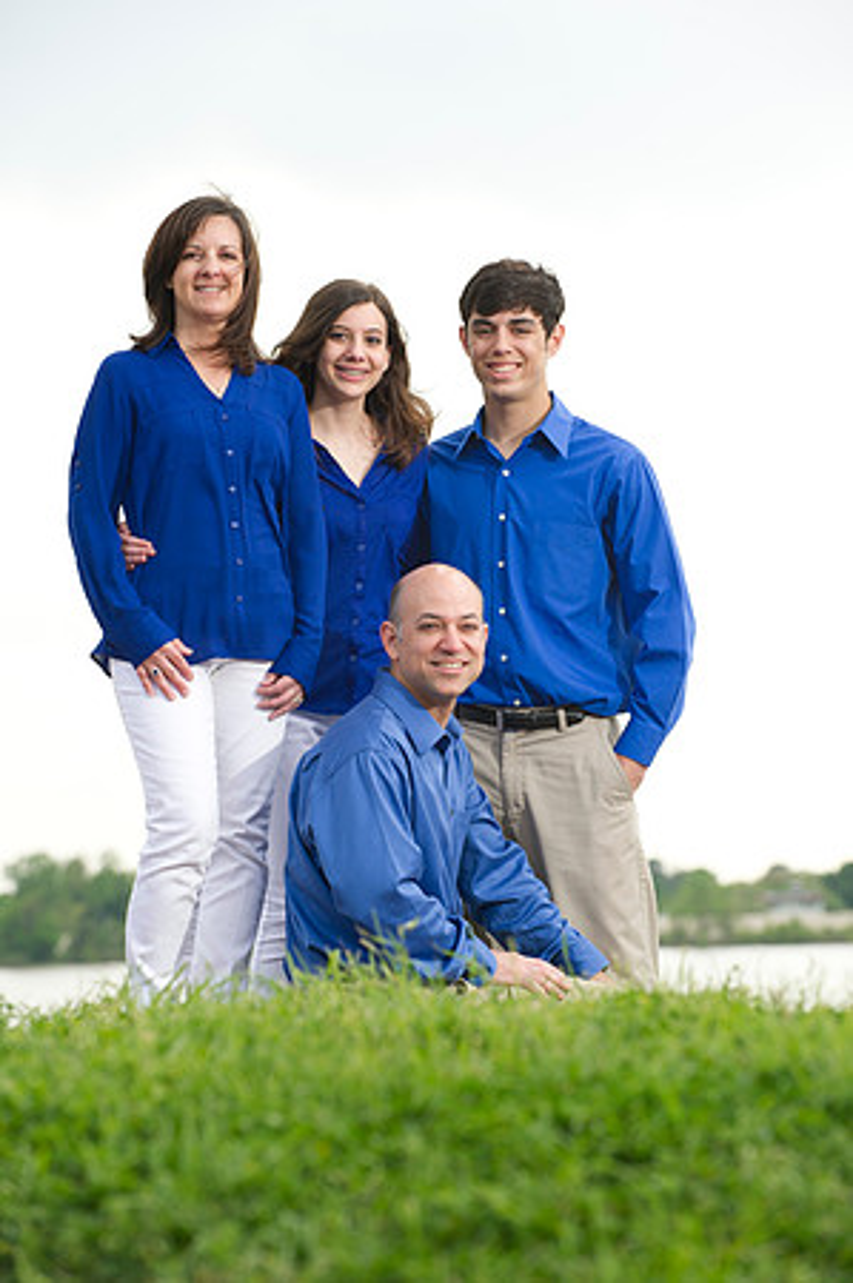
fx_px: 5343
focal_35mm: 150
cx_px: 426
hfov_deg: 9.1
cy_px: 642
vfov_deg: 13.7
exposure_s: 1/250
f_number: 5.6
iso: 320
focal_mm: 150
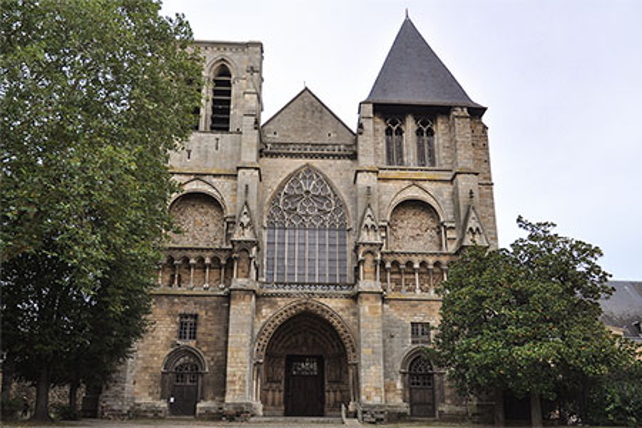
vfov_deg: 47.9
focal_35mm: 27
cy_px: 214
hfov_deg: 67.4
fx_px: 481
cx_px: 321
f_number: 5
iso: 400
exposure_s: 1/100
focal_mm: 18
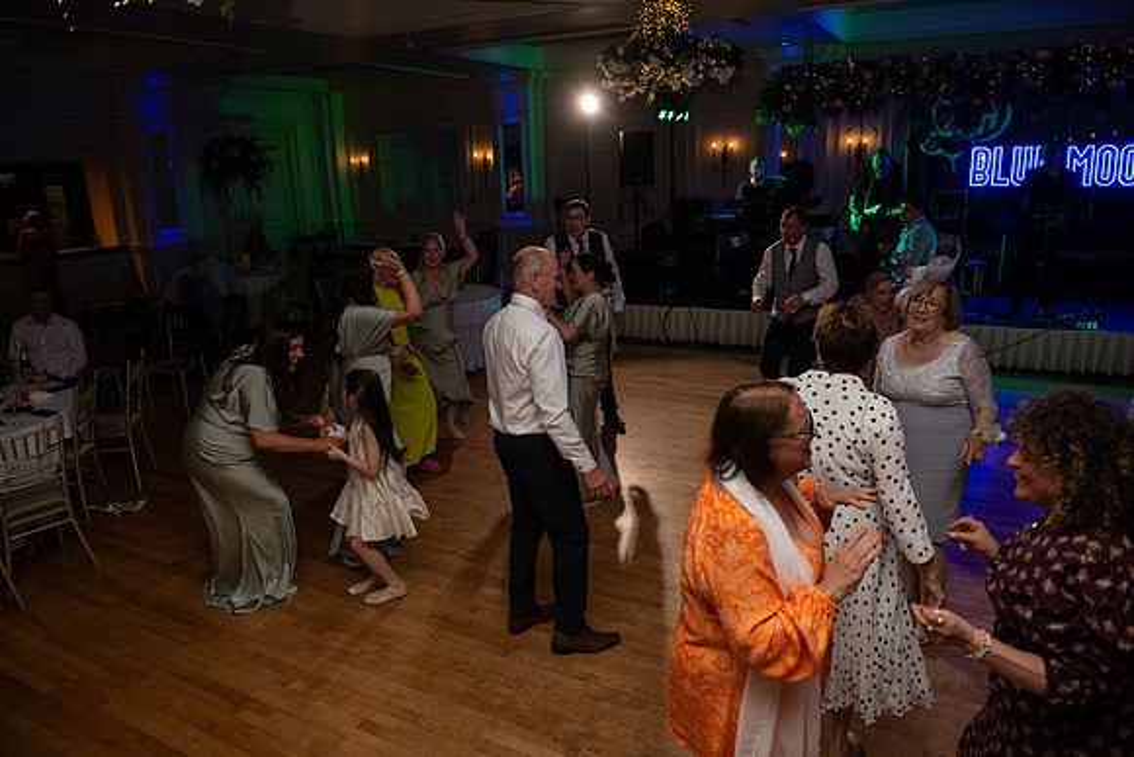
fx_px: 756
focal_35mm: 24
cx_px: 567
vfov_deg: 53.2
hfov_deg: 73.7
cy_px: 378
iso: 500
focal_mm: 24
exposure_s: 1/160
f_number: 3.5
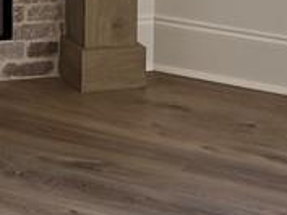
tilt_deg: -3.4
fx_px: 1153
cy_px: -230
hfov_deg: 13.2
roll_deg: -0.5
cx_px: -182
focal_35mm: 139
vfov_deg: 9.8
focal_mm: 6.76
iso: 125
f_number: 1.78
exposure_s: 1/121
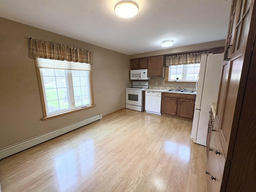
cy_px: 96
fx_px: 104
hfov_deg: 102.1
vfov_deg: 85.7
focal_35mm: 14
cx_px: 128
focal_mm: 2.22
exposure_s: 1/120
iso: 200
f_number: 2.2
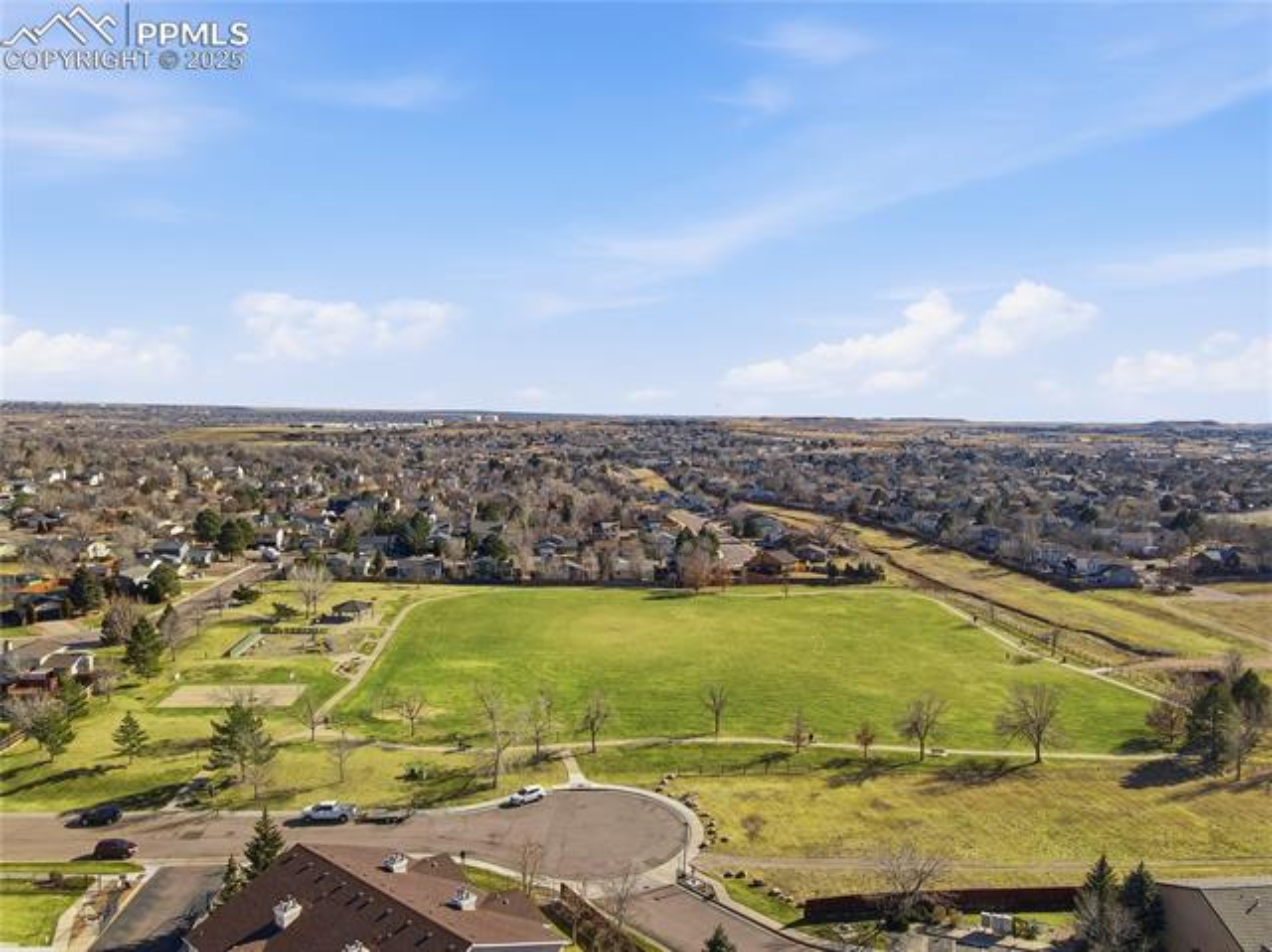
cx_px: 636
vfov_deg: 56.8
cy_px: 476
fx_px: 881
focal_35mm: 24
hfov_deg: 71.6
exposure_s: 1/1600
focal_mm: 4.5
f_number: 2.8
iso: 100
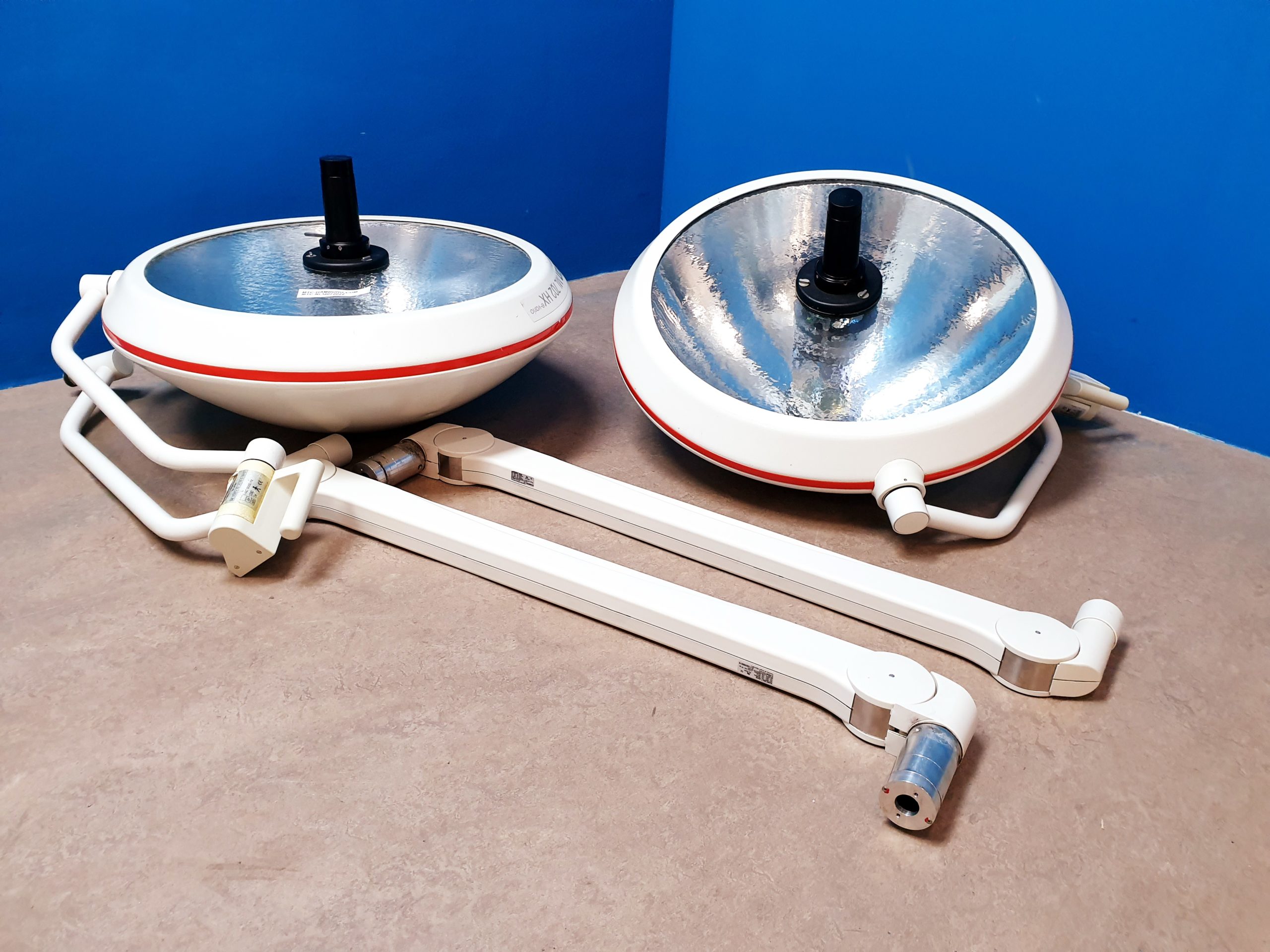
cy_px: 476
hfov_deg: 67.3
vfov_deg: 53.1
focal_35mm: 26
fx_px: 954
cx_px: 635
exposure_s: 1/50
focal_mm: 4.3
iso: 250
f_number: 2.4
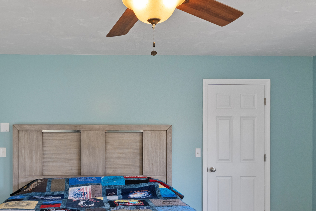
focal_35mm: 34
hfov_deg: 54.2
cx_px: 95
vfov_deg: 38.2
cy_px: 149
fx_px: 298
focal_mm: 14
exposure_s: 1/10
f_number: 8
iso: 800
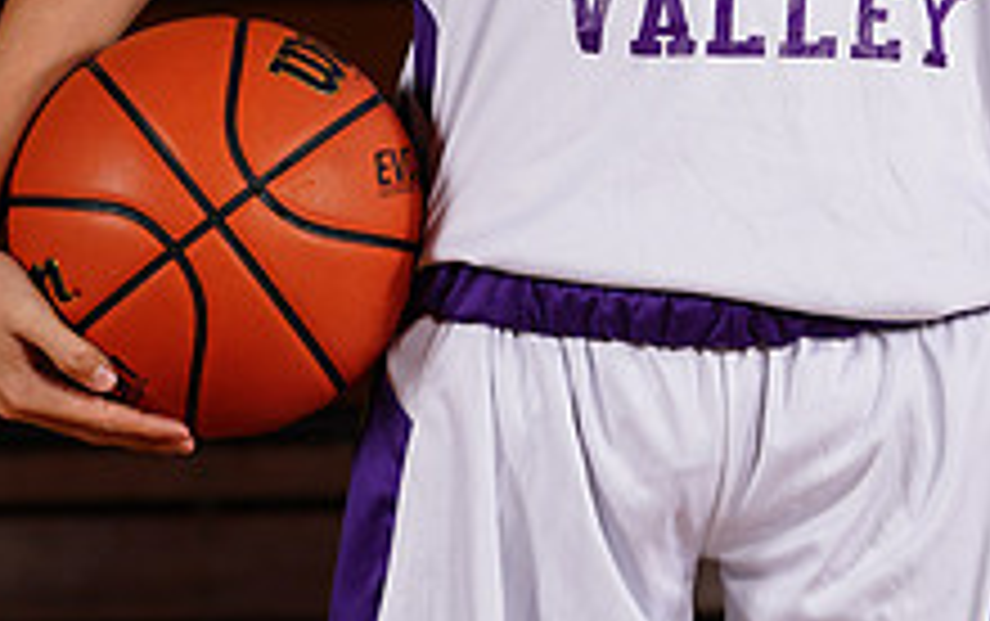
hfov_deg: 4.4
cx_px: 718
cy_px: -230
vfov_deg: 2.7
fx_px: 12964
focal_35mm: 480
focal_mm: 179
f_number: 9
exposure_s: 1/200
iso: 200
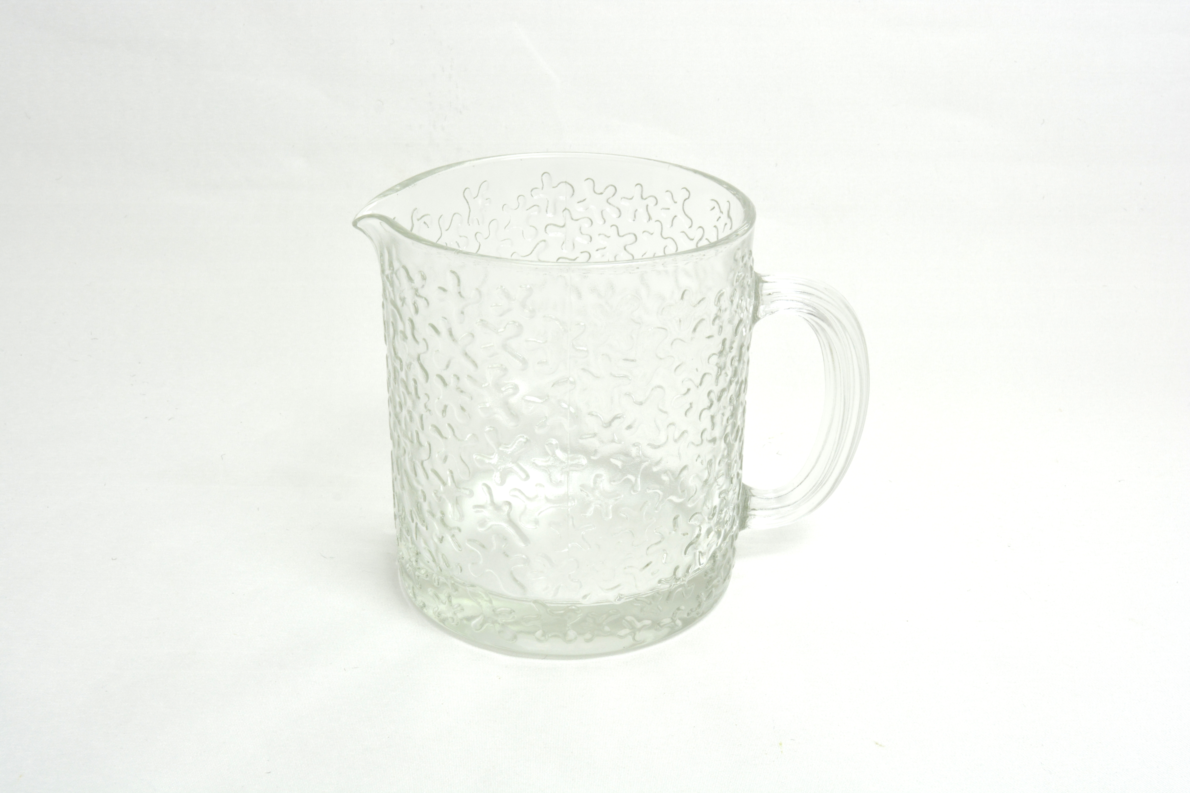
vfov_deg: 29.9
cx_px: 595
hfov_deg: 43.6
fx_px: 1487
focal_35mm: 45
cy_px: 396
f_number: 19
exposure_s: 2
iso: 400
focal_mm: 30
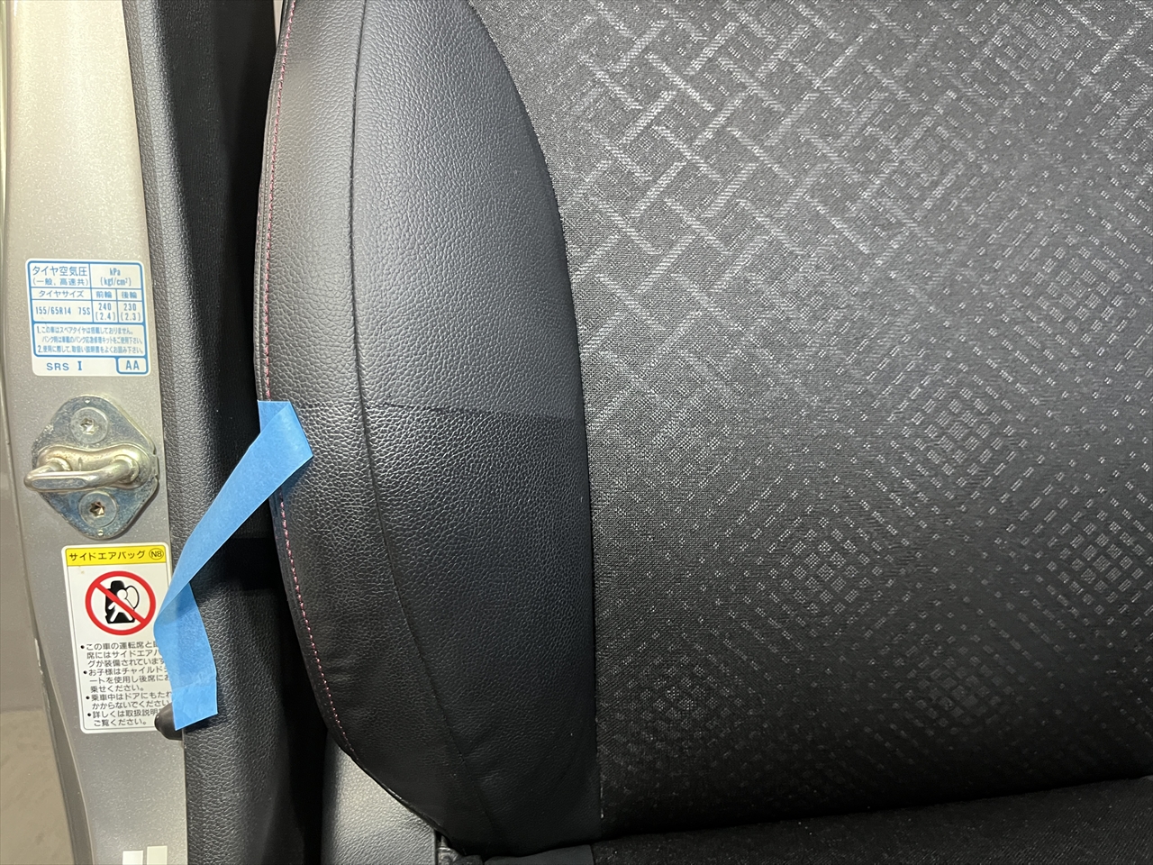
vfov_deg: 53.1
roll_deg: +1.0
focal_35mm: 26
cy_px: 432
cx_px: 576
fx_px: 866
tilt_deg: -13.4
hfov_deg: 67.3
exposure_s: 1/40
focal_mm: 5.1
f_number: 1.6
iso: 500
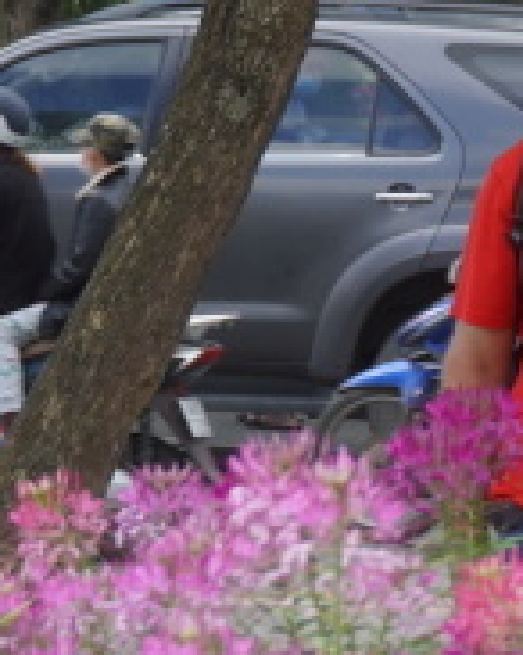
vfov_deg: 6.8
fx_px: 5485
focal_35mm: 283
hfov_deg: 5.4
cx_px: 835
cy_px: 617
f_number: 4.5
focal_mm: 54
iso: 100
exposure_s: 1/250
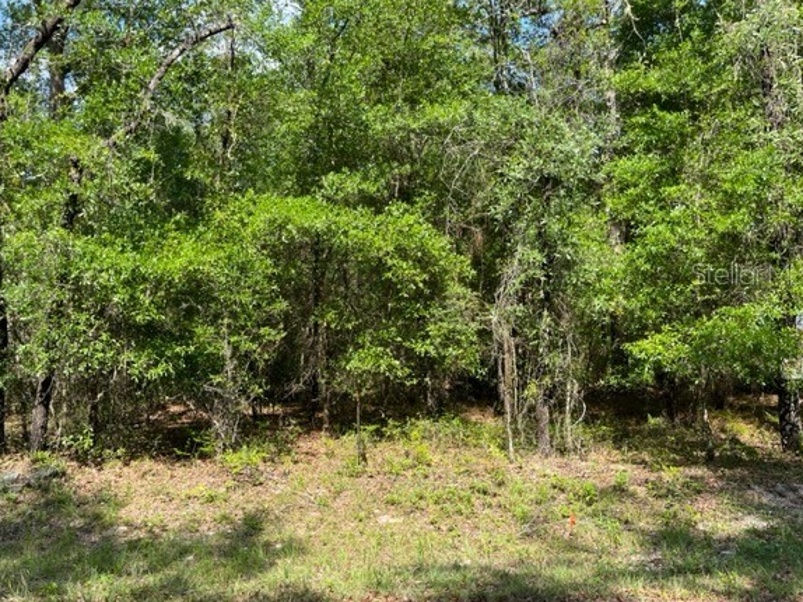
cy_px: 273
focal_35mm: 29
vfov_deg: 48.1
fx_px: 672
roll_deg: +1.0
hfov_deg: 61.6
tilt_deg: +6.0
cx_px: 375
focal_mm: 5.1
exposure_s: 1/1117
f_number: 1.6
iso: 50
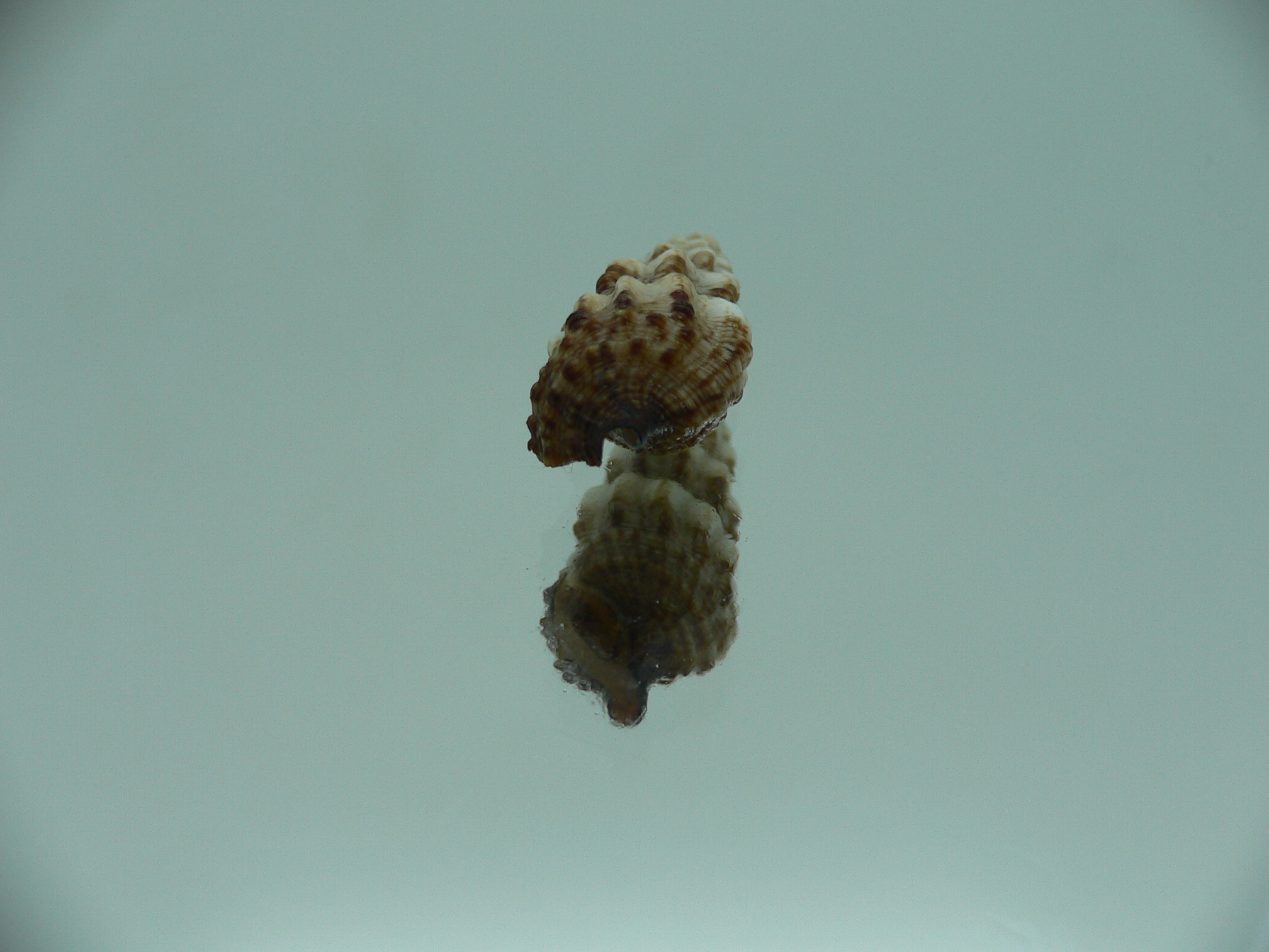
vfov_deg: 40.7
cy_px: 476
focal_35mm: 35
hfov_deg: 52.6
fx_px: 1283
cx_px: 634
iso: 80
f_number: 2.8
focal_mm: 4.6
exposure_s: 1/60
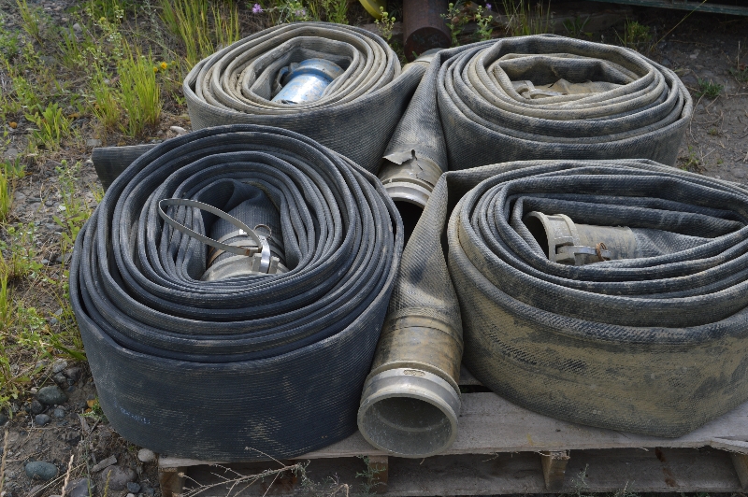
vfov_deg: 29.8
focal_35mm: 45
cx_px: 400
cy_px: 226
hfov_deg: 43.6
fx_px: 934
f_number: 7.1
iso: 100
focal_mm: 24
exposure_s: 1/200
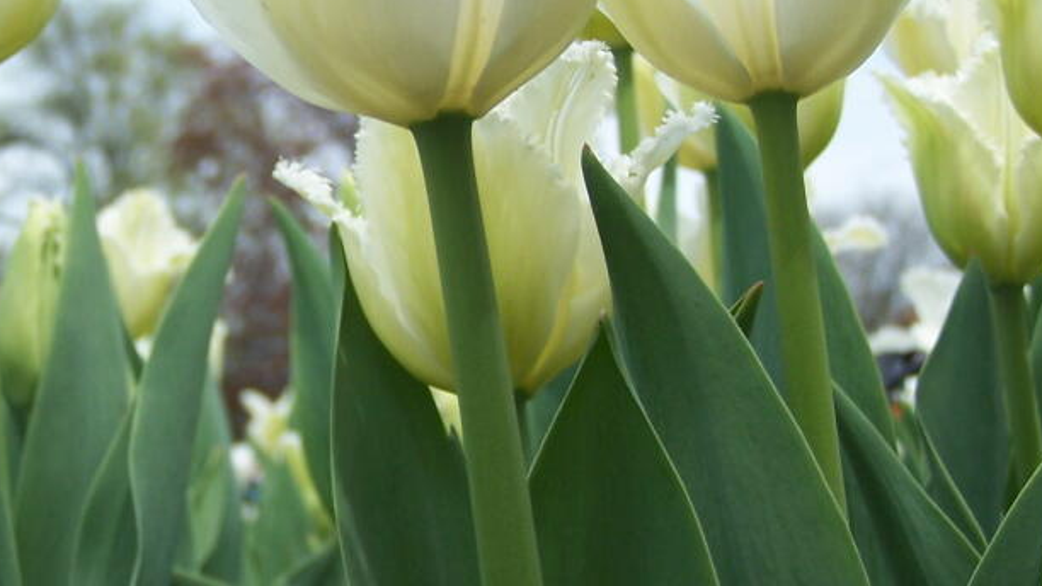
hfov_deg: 22.6
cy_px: 245
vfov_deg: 13.0
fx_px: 2569
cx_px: 218
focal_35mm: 93
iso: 80
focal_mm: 8.5
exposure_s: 1/800
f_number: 3
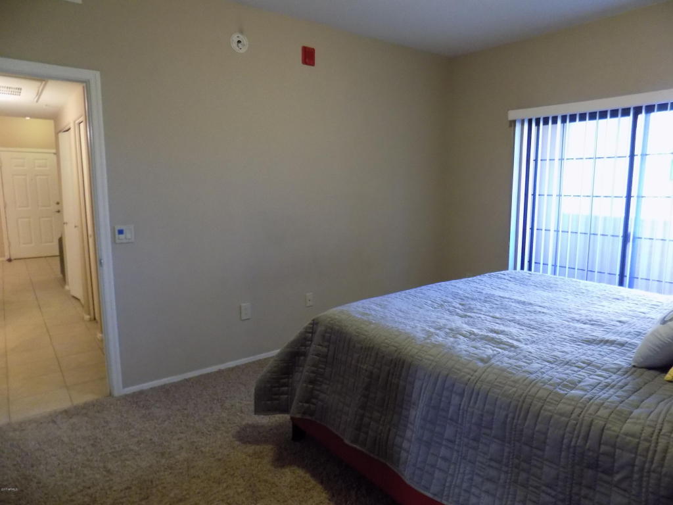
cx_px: 336
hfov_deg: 73.9
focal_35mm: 23
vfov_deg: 58.9
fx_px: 447
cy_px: 252
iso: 400
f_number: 3.1
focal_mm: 4
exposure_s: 1/25
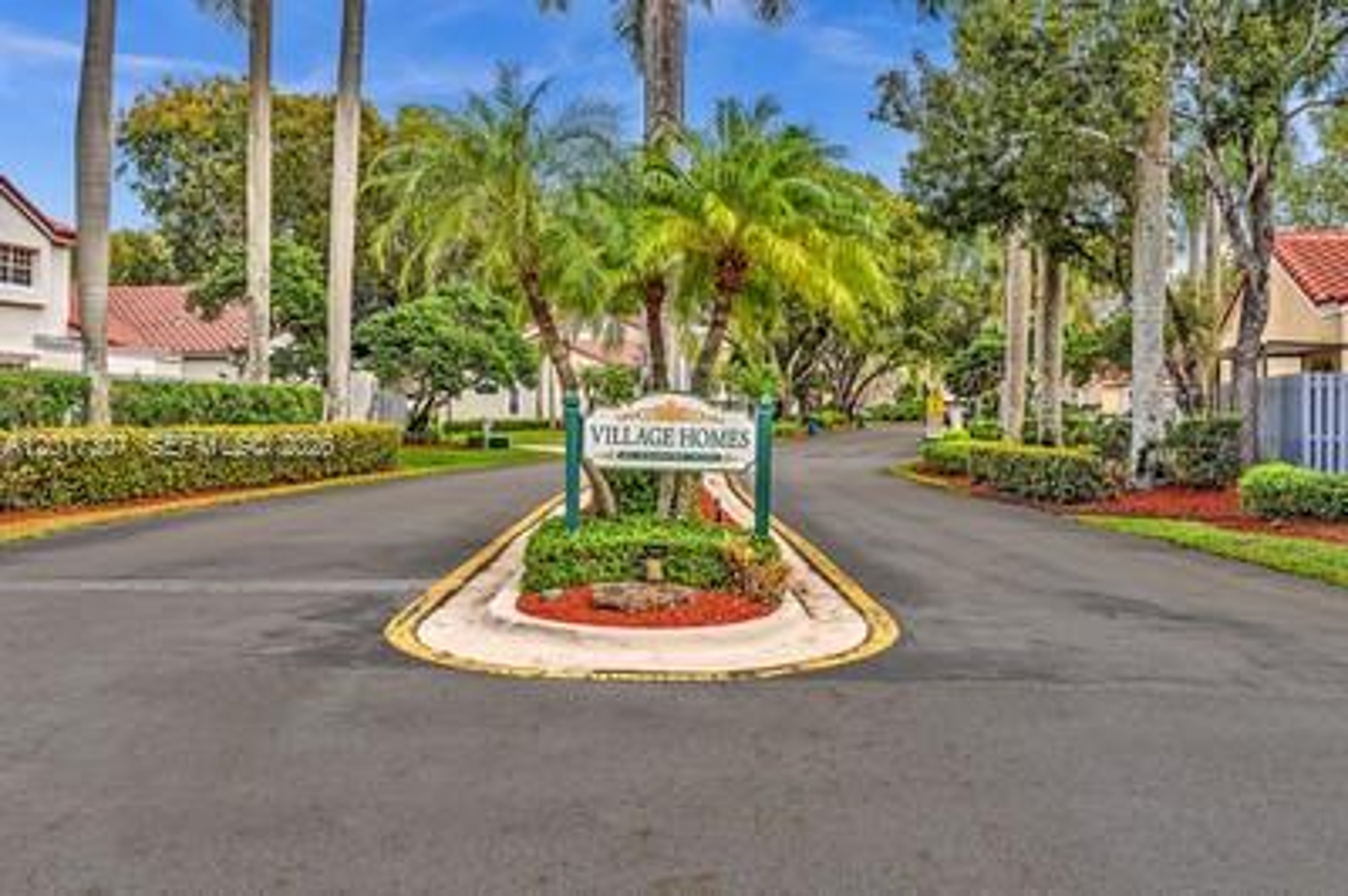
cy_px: 448
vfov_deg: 37.8
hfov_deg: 54.5
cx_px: 674
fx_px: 1309
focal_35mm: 35
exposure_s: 1/320
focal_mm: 35
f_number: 8
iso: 200
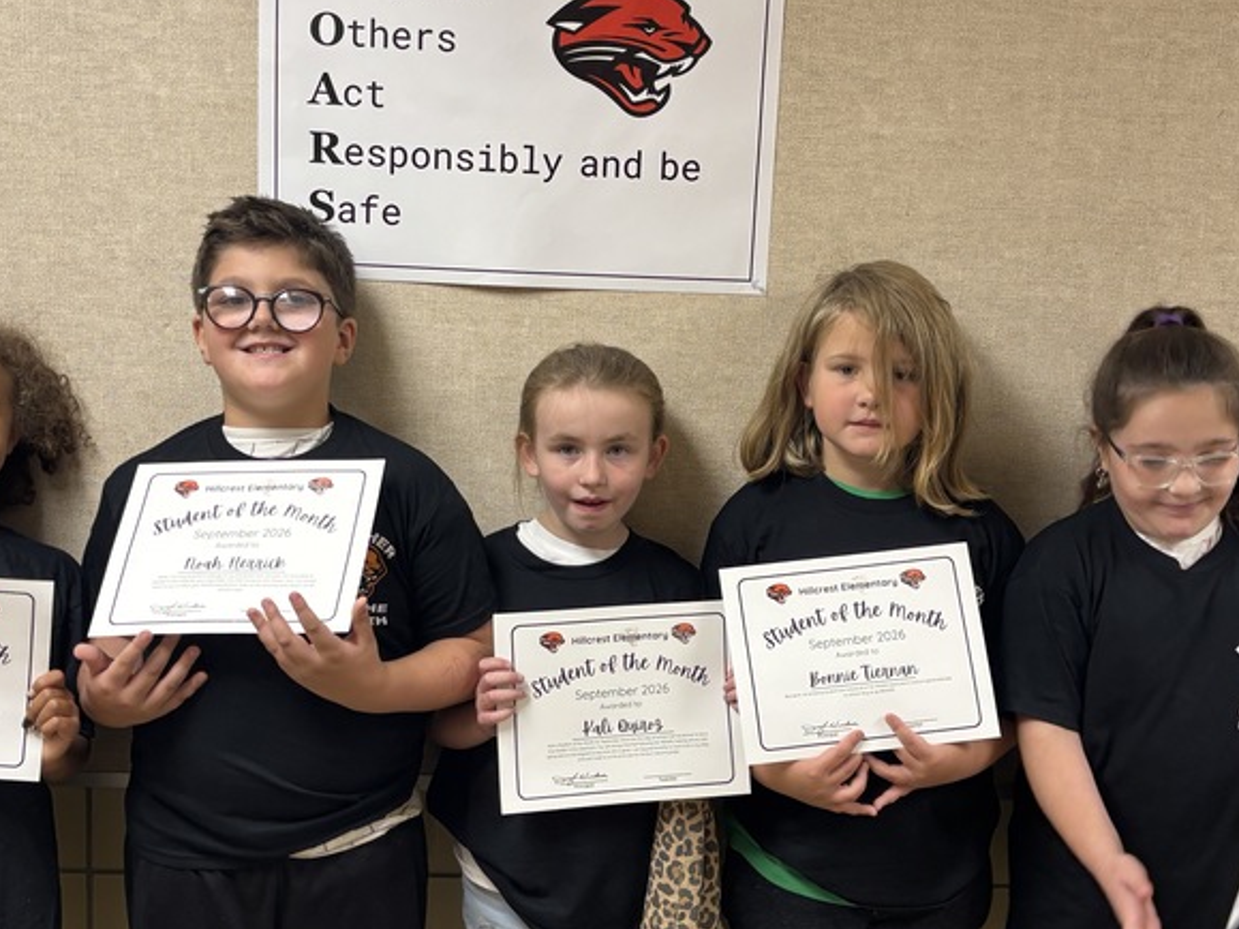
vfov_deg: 31.5
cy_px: 469
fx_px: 1646
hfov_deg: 41.2
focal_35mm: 46
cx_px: 595
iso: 80
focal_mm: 5.96
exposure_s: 1/60
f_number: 1.6
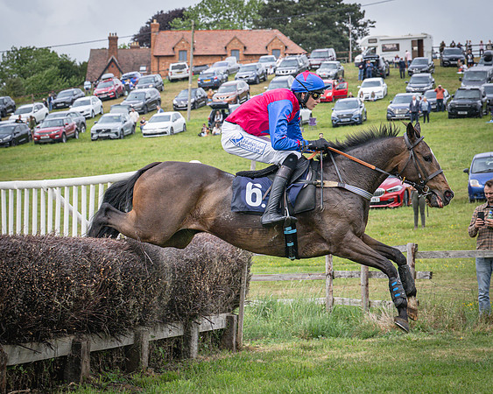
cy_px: 187
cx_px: 296
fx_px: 1942
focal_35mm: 133
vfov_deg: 11.6
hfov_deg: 14.5
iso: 400
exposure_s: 1/1600
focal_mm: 70
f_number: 5
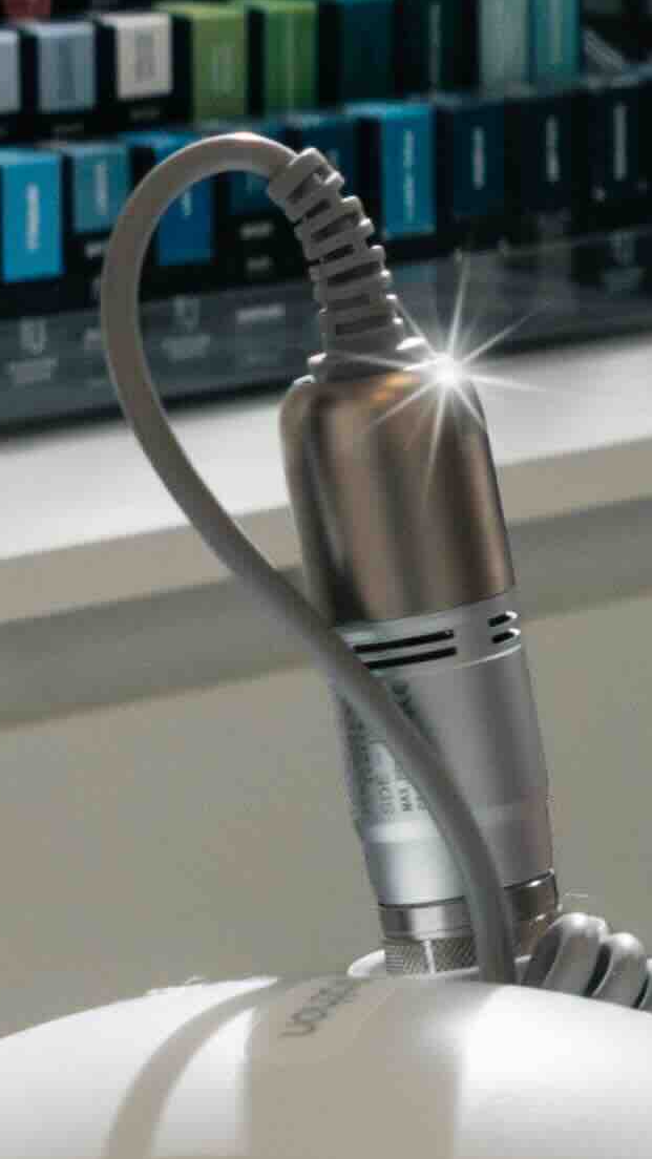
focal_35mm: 286
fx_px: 8790
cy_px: 182
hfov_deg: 4.1
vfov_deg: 7.5
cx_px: 1831
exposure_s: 1/200
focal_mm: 43
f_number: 11
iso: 1000
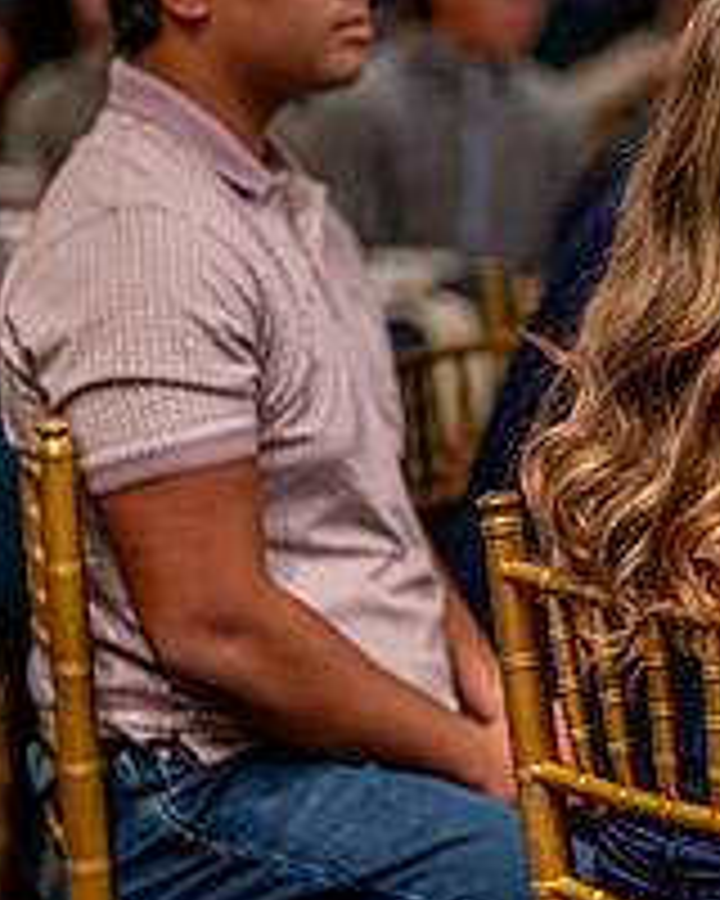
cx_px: 850
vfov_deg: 11.1
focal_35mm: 173
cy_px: 253
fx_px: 4608
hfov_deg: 8.8
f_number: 1.2
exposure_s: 1/400
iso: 1600
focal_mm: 50
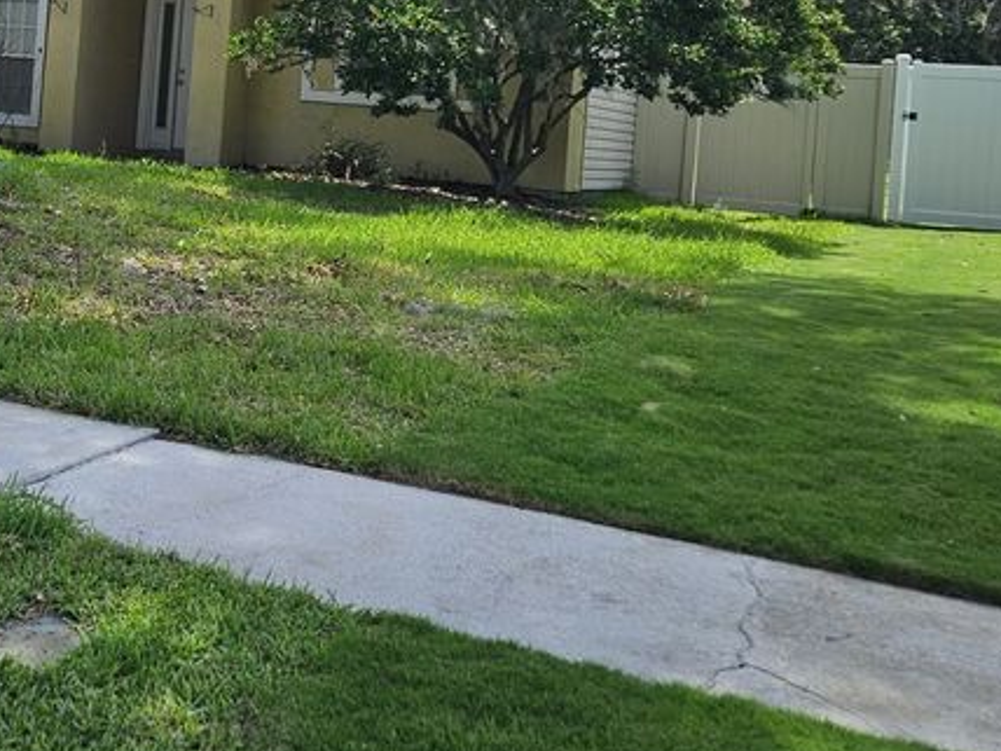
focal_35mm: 55
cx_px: 154
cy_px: 108
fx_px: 1590
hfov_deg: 33.6
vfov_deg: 25.9
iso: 25
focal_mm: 5.4
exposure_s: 1/1849
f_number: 1.8
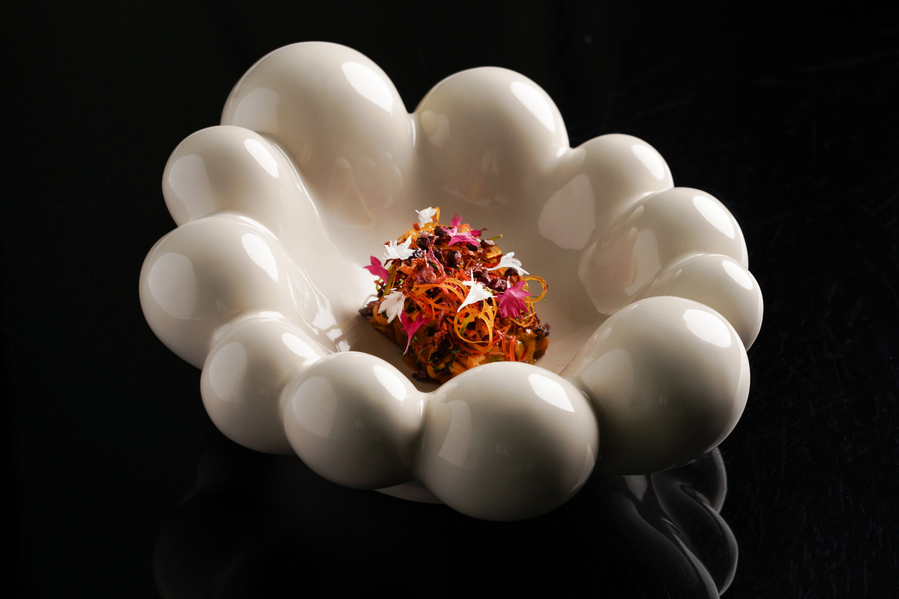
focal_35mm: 105
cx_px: 450
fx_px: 2622
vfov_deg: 13.0
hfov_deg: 19.5
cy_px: 300
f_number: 10
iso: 100
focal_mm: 105
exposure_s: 1/160
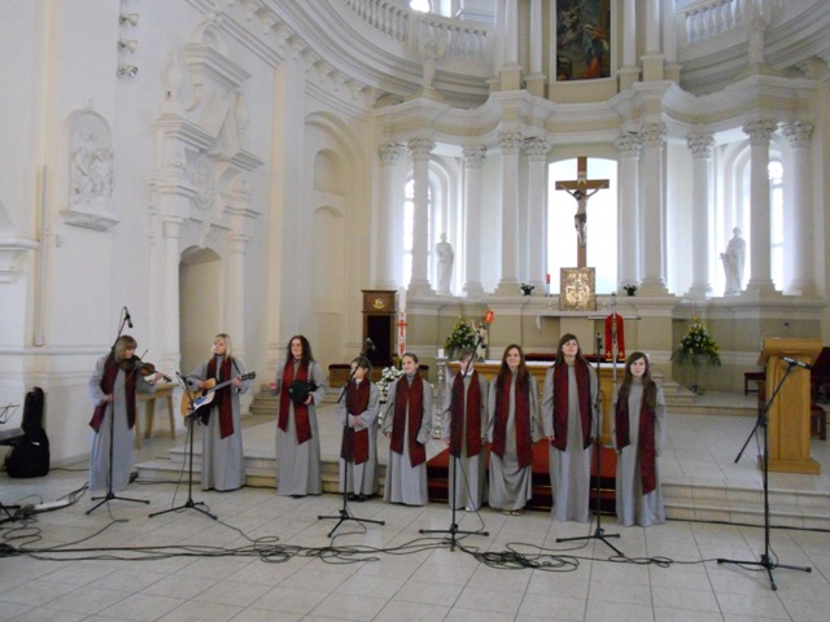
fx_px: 767
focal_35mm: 32
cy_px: 311
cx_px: 415
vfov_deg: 44.2
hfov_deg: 56.8
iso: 800
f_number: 3.5
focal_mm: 5.8
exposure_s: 1/20
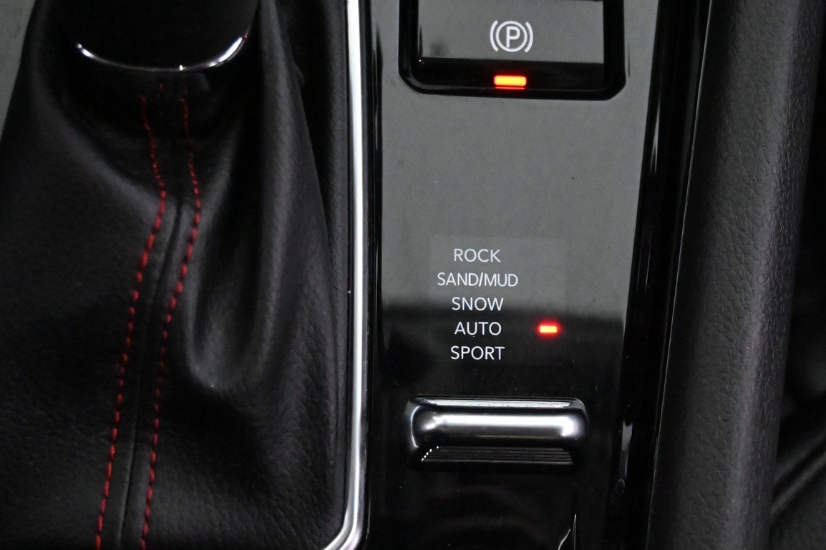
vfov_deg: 20.5
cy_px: 280
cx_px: 490
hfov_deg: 30.3
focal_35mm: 66
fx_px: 1522
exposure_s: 1/50
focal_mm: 31.5
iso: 14400
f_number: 5
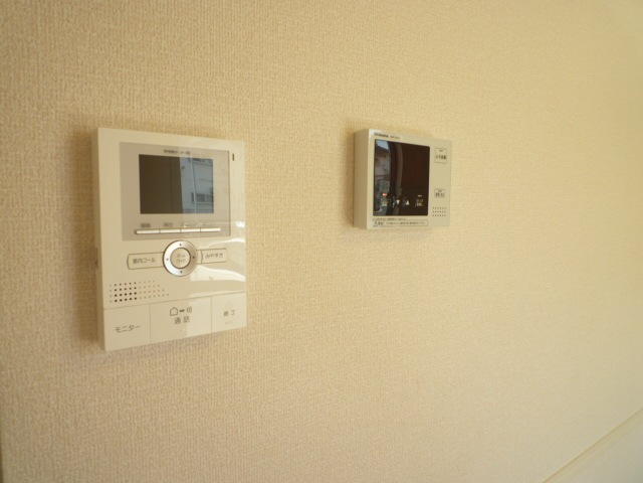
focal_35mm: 25
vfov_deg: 54.9
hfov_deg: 69.4
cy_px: 242
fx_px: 464
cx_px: 322
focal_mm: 4.4
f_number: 2.8
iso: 80
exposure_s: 1/60
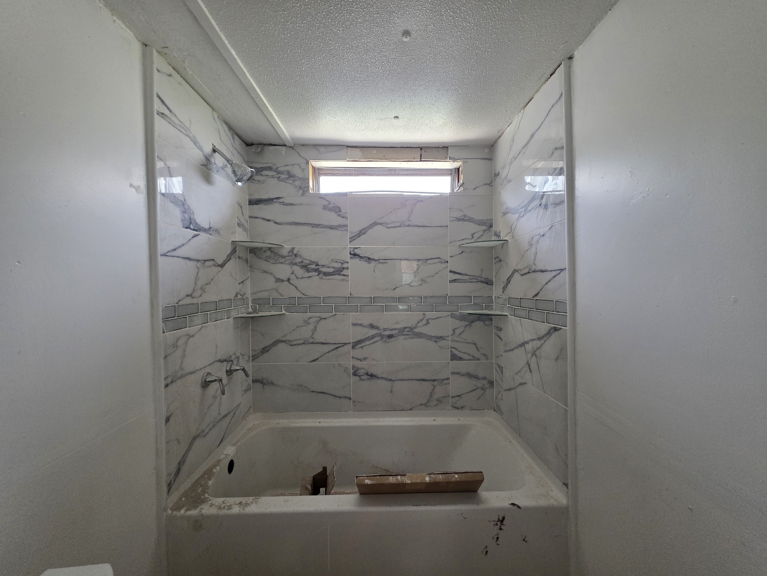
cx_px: 384
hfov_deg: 106.2
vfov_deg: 89.9
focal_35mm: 13
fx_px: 288
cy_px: 288
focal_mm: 2.2
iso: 160
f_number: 1.9
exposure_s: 1/120
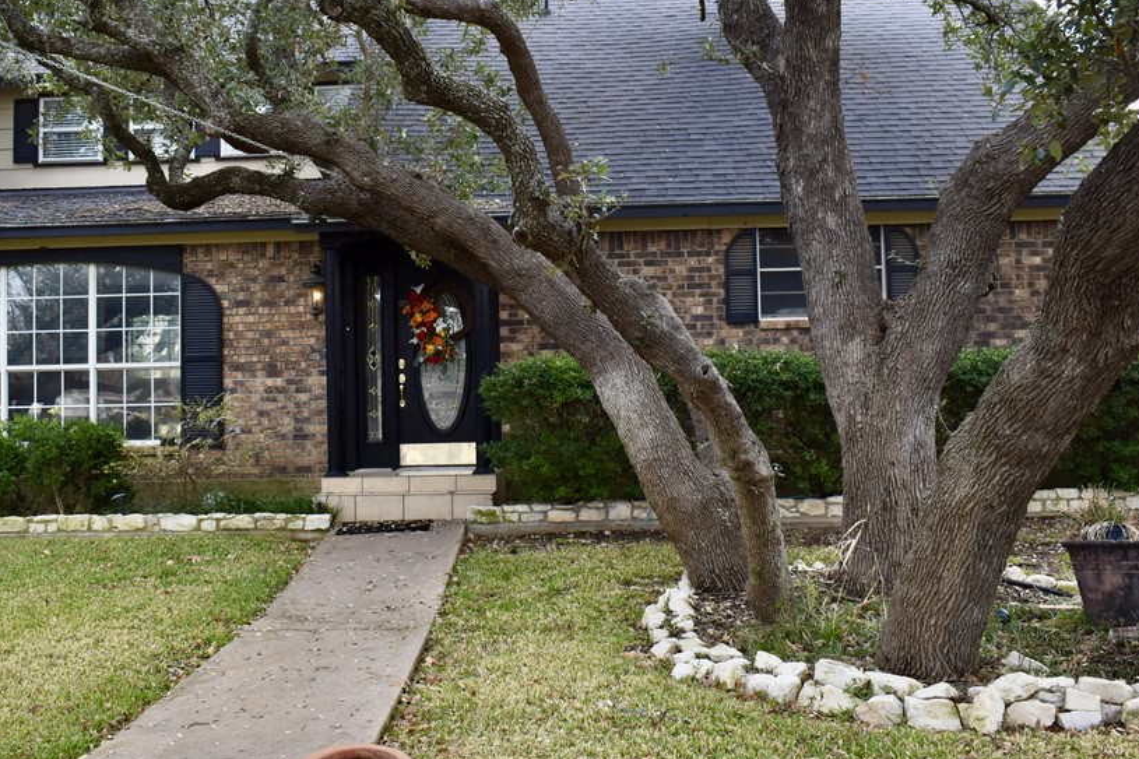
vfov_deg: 30.5
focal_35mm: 44
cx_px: 488
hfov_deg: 44.4
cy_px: 320
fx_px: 1392
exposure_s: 1/250
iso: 400
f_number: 5
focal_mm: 22
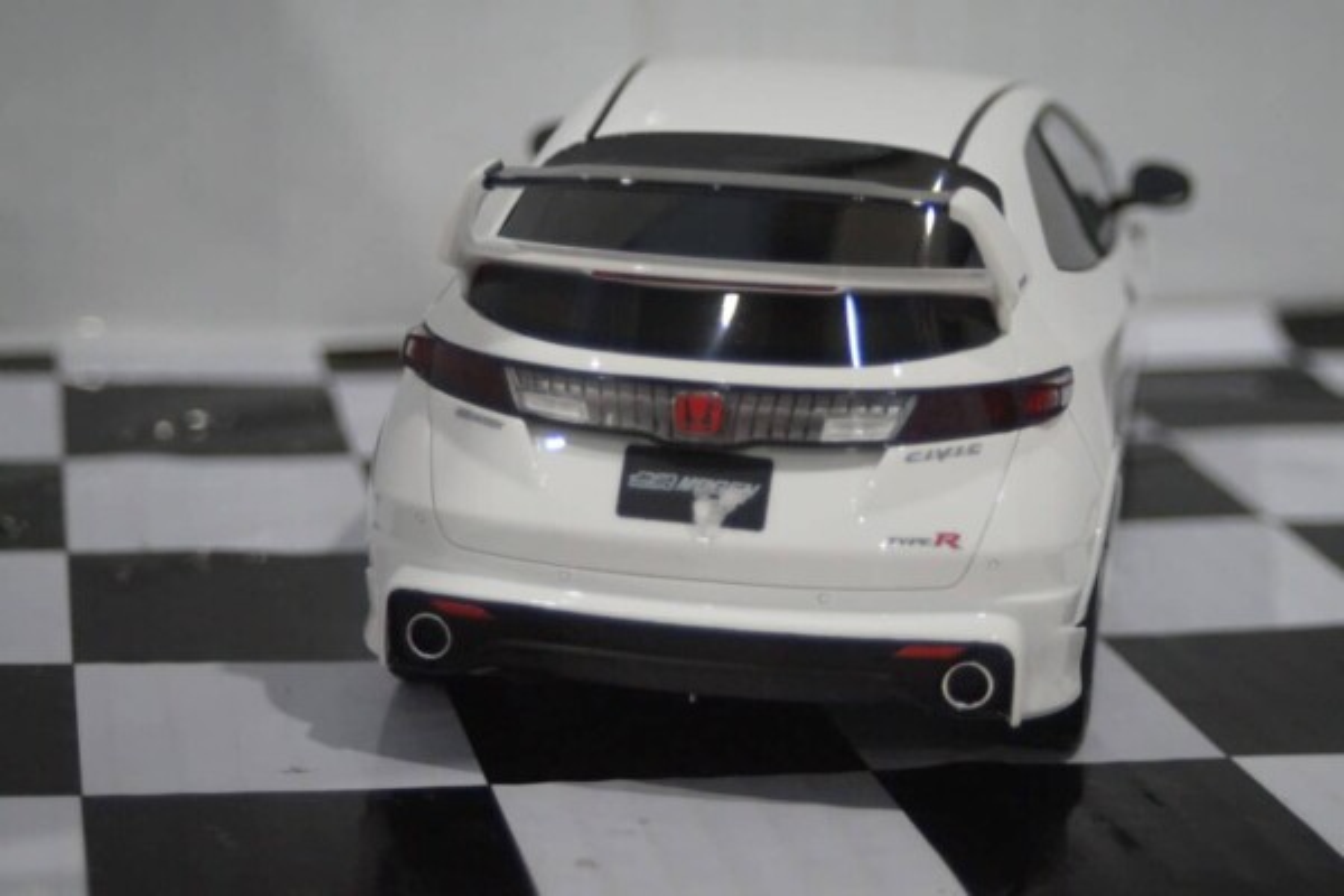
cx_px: 672
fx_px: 3080
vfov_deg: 16.6
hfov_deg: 24.6
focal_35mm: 82
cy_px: 448
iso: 3200
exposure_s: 1/160
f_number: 5
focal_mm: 55
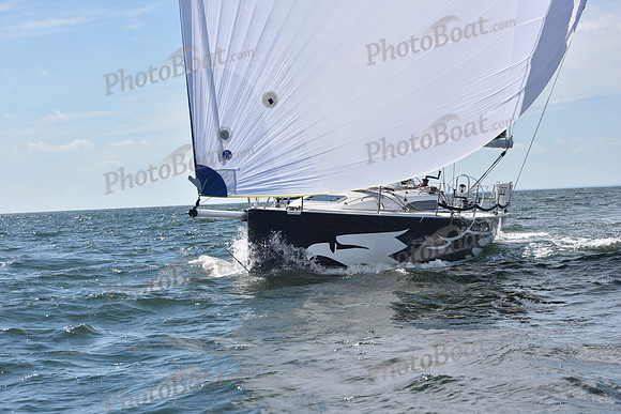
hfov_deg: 23.6
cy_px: 207
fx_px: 1484
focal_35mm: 86
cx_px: 310
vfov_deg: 15.9
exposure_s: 1/1250
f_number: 10
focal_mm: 86
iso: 320
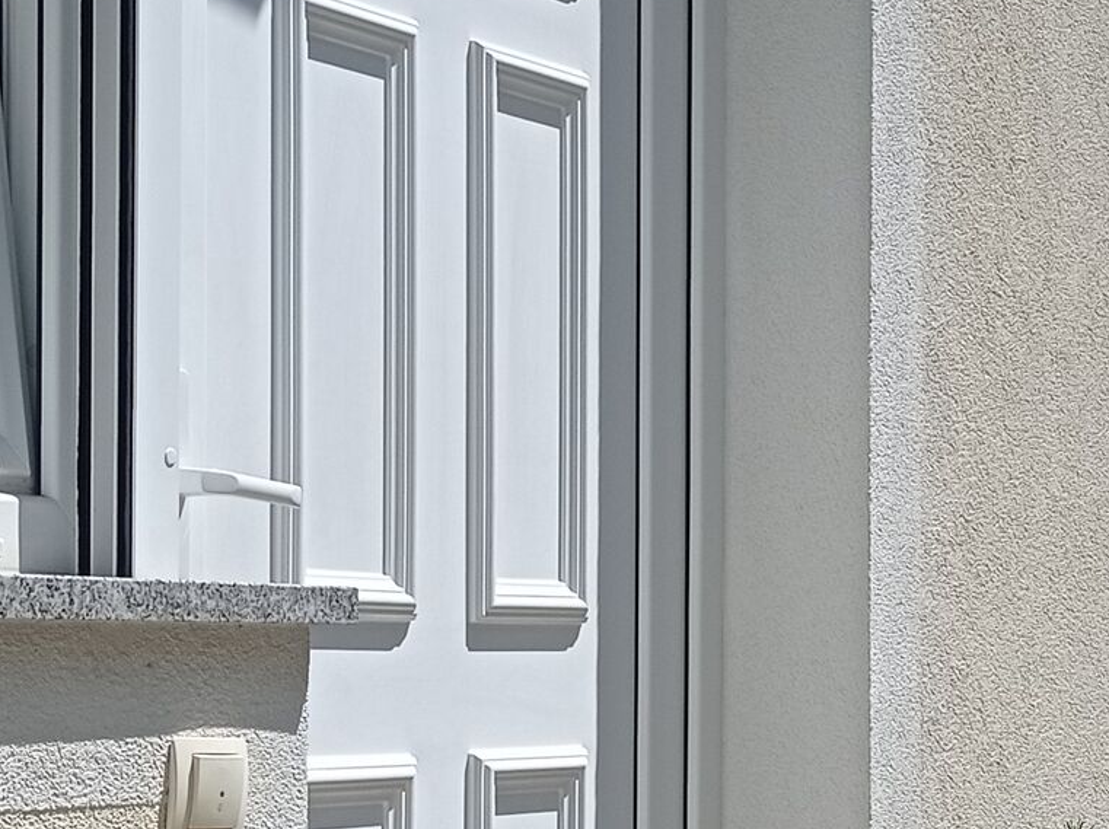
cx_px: 802
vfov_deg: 14.3
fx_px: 3296
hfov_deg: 19.0
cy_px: 618
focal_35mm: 103
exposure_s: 1/5319
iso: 103
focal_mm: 4.74
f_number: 1.79
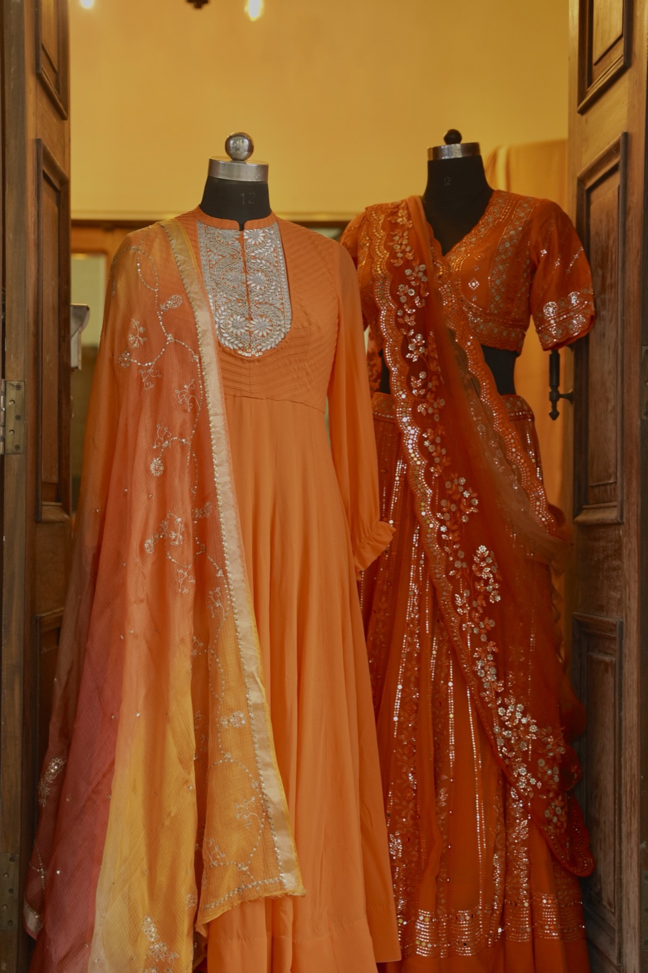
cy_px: 486
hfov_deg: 20.9
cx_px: 324
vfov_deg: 31.0
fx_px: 1756
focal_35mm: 65
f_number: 3.5
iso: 2000
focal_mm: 65
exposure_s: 1/100
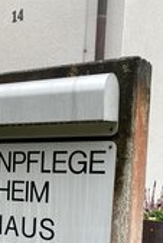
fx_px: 468
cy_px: 244
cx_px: 0
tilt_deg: -7.1
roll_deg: -1.4
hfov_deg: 19.2
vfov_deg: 27.5
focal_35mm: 69
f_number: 1.8
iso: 80
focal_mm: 3.99
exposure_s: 1/120
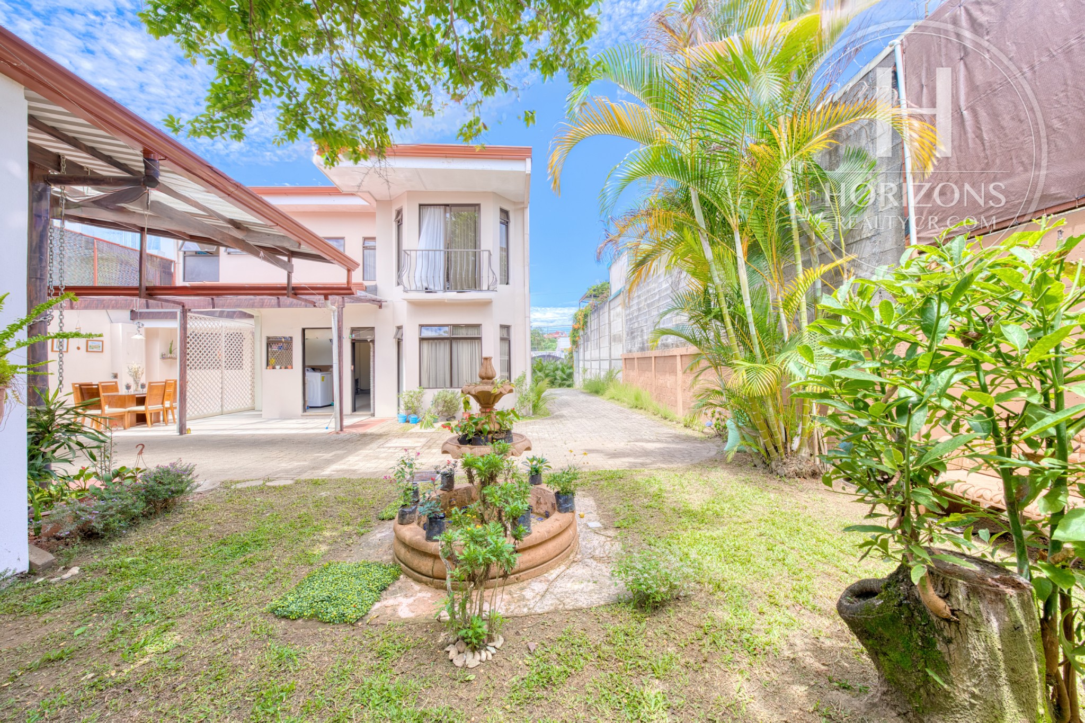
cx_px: 542
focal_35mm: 12
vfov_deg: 90.0
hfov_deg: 112.6
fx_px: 362
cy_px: 362
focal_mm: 12
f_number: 8
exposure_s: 1/160
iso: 100
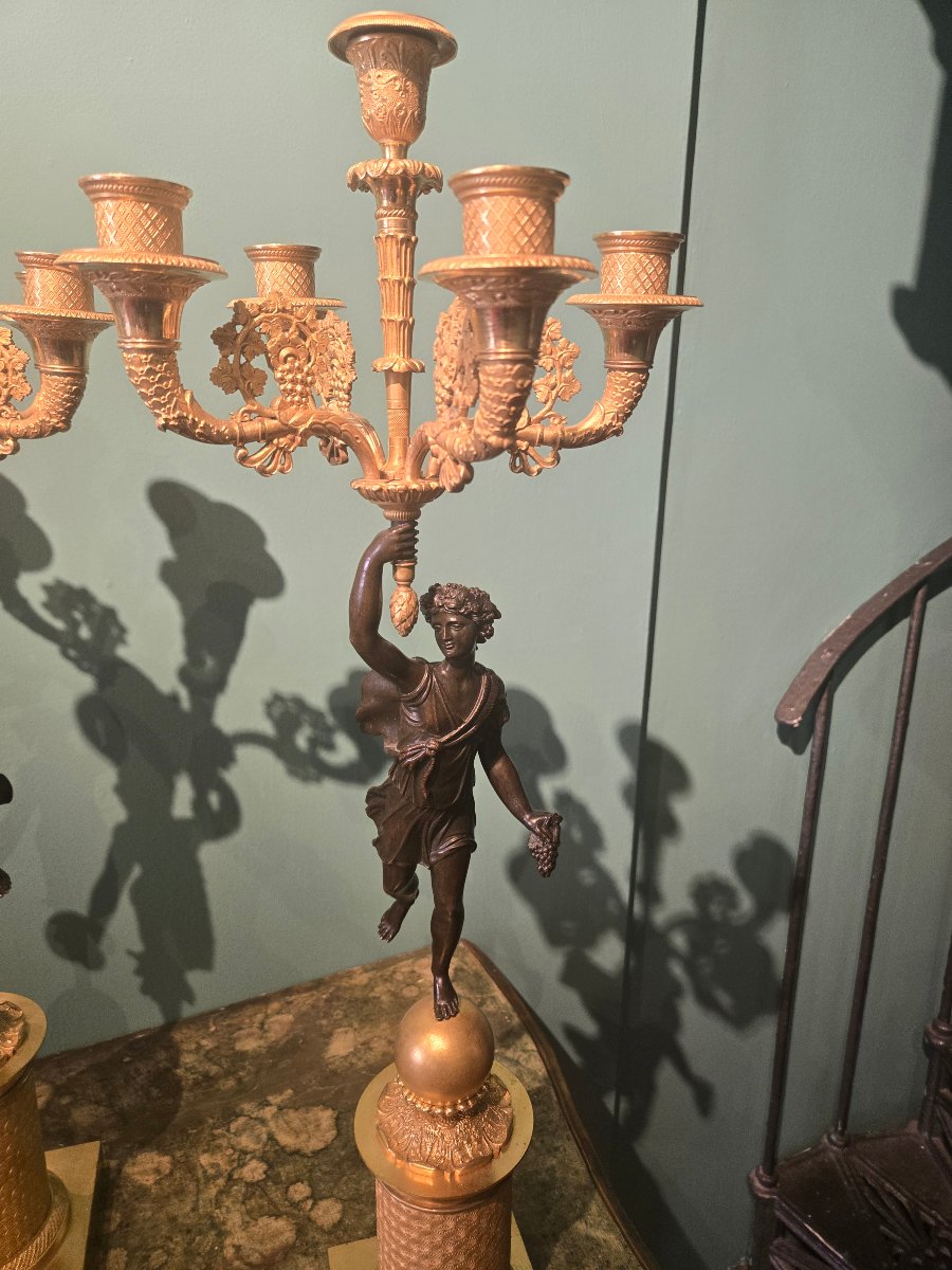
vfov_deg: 73.9
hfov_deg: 58.9
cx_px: 476
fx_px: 843
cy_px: 635
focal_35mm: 23
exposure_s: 1/100
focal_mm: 5.4
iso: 250
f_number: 1.8
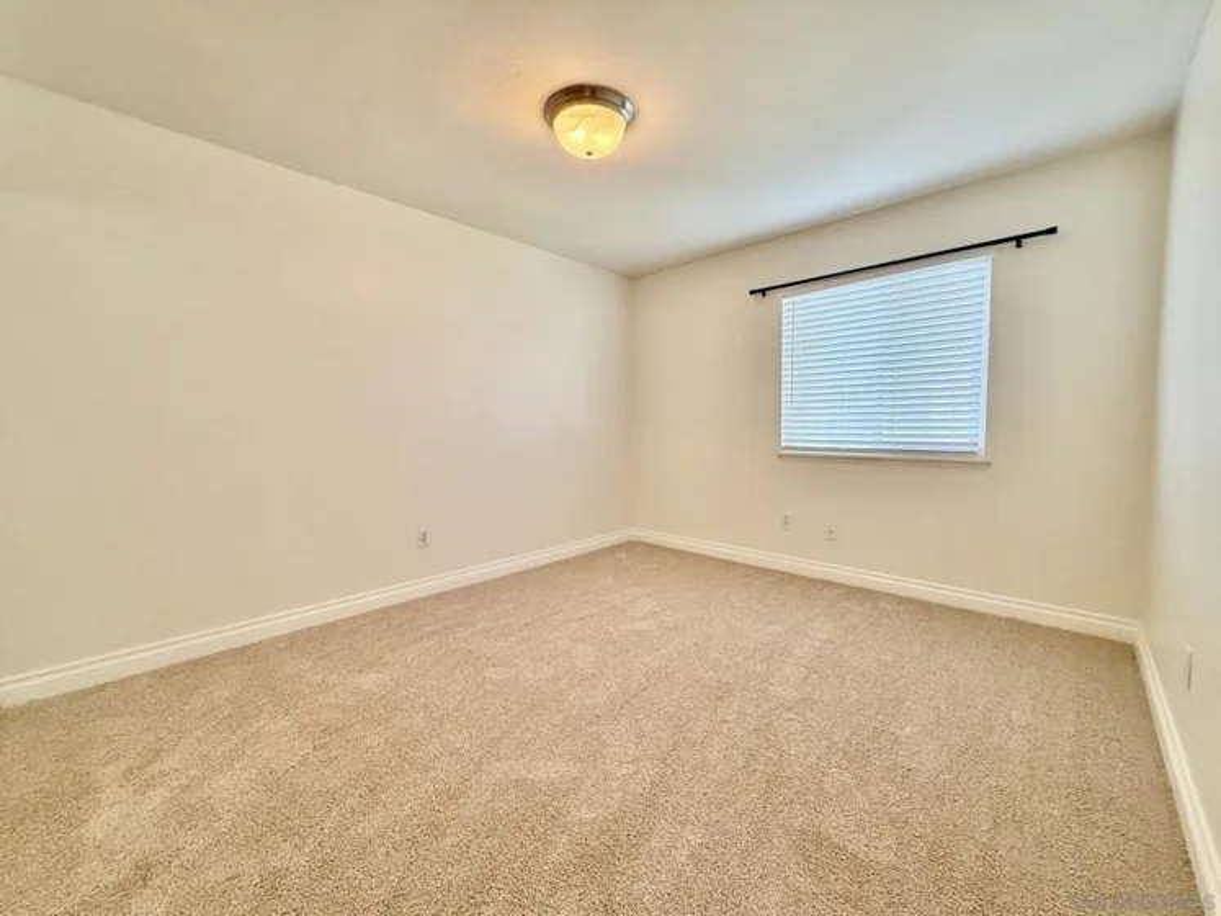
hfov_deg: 102.1
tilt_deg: -2.9
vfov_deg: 85.7
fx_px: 494
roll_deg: +0.4
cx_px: 610
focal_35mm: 14
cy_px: 458
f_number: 2.2
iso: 400
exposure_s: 1/120
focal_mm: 2.22
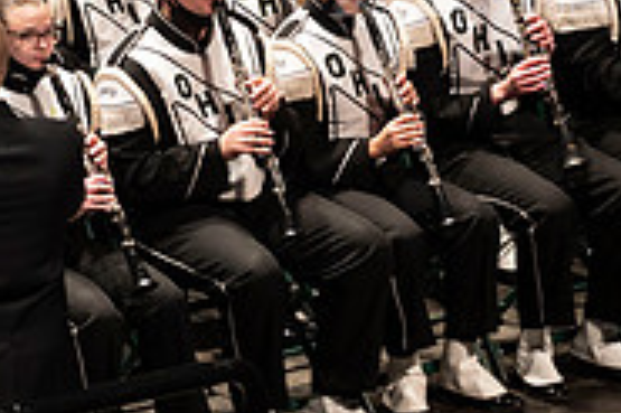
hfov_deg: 3.3
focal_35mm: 628
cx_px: 473
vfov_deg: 2.2
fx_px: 10823
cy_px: -144
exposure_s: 1/500
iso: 2500
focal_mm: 200
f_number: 2.8
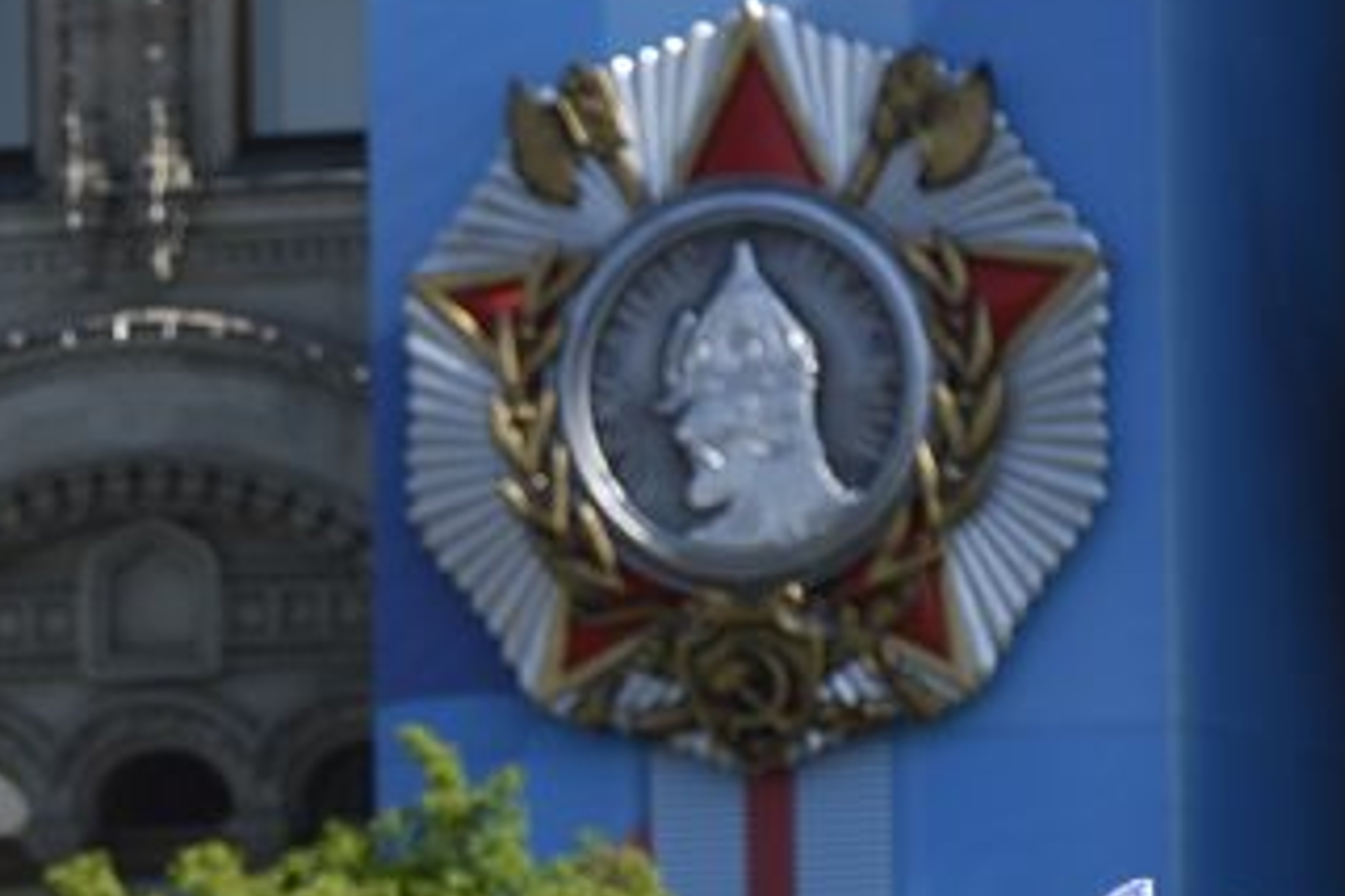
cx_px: 13
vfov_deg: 2.9
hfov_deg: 4.3
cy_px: 913
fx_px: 17932
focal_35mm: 480
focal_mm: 220
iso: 400
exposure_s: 1/1600
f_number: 6.3
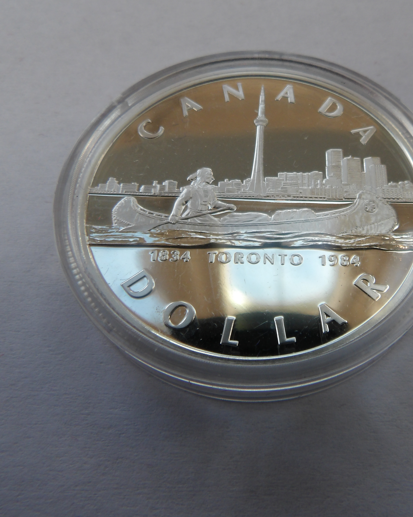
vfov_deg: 54.2
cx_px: 285
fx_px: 504
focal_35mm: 33
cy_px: 253
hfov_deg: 43.7
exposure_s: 1/95
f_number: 4.1
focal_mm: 4.2
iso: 100
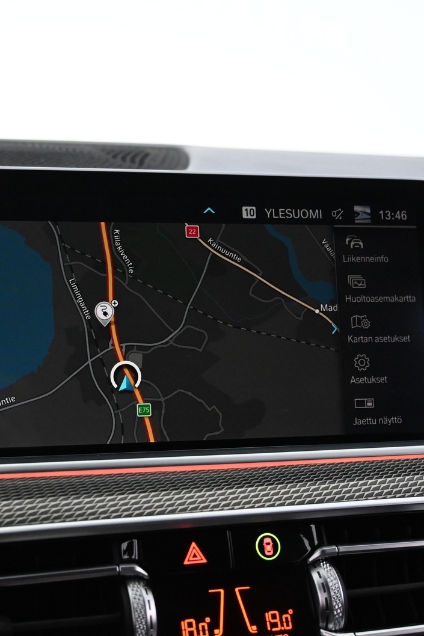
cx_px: 106
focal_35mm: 49
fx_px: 873
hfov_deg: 26.9
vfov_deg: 40.1
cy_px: 317
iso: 2800
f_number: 4
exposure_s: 1/30
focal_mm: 21.5
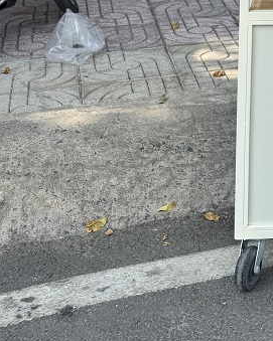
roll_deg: -0.6
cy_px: -175
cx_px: 398
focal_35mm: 79
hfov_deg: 17.6
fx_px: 798
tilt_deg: -2.1
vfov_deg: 20.5
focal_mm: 6.76
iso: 80
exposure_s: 1/2506
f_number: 1.78
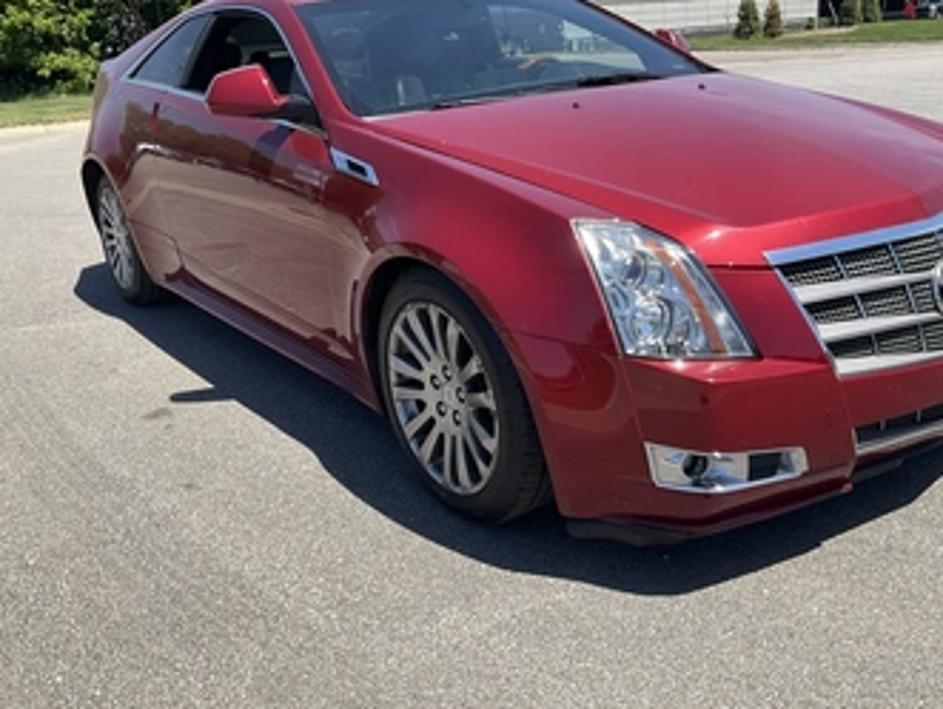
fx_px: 954
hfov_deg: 52.3
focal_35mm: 35
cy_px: 290
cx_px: 556
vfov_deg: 40.6
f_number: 1.8
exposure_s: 1/1279
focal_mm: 3
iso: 25
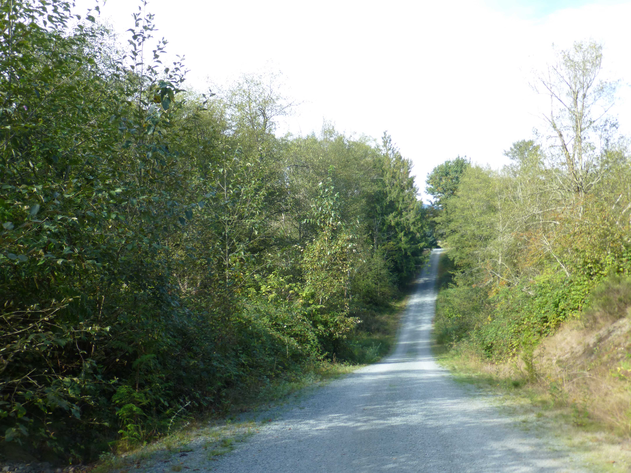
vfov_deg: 41.8
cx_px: 316
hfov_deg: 54.0
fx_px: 620
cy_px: 236
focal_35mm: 34
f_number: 3.7
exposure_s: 1/200
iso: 100
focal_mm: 6.1
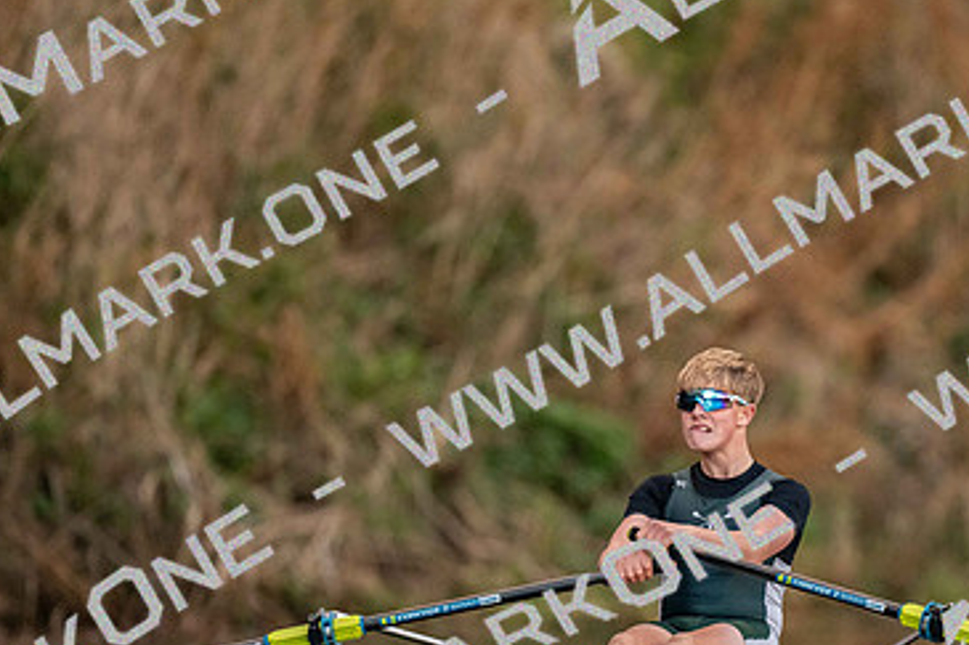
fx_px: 25666
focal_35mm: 954
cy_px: 475
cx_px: 714
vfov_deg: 1.4
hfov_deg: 2.2
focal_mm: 600
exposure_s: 1/2000
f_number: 4
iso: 5000
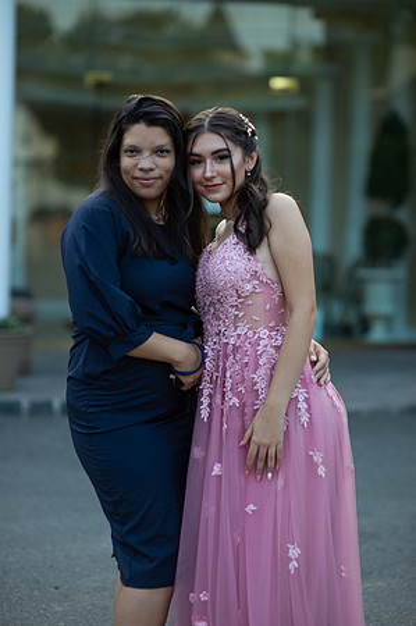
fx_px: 1477
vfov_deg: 23.9
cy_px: 313
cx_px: 208
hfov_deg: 16.0
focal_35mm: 85
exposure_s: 1/1000
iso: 250
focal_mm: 85
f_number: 2
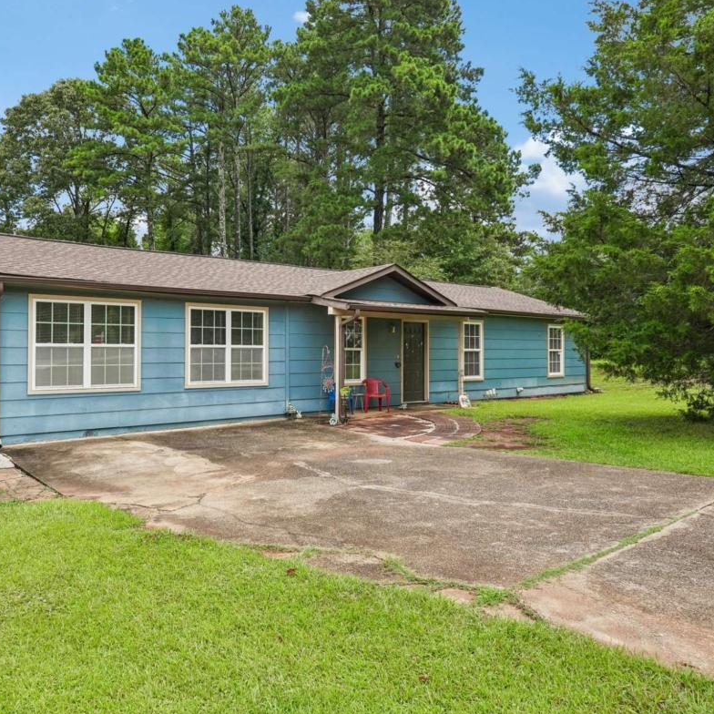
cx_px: 291
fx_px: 607
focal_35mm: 26
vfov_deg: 60.9
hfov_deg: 60.5
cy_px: 361
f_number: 8
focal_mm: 20
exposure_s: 1/1250
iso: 800
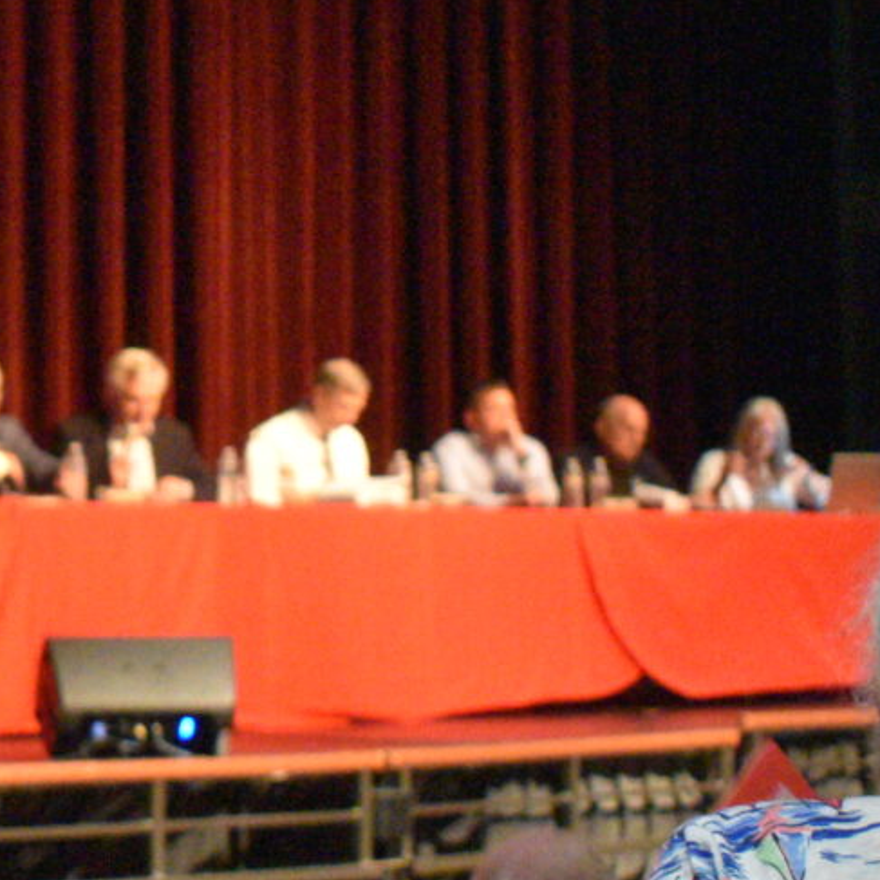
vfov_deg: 15.2
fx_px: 3291
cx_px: -242
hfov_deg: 14.6
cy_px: 239
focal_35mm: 114
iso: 12800
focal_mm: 27
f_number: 4
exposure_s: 1/80
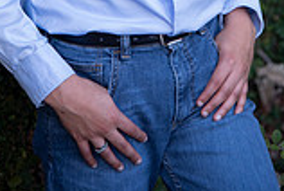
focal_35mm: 233
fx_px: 1842
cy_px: -171
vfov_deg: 5.8
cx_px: 160
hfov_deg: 8.8
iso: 640
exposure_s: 1/320
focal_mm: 82
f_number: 4
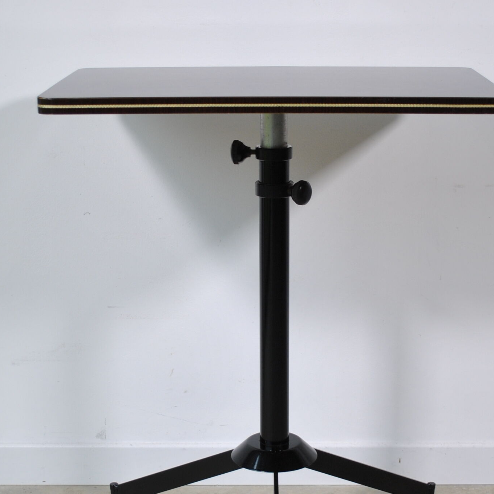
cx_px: 274
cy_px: 305
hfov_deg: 21.9
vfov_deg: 21.9
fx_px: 1274
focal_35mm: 79
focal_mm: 29
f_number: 5
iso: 200
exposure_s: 1/40
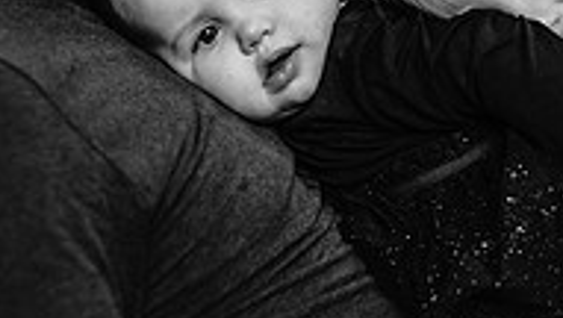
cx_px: 395
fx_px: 1659
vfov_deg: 10.9
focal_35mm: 111
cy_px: 32
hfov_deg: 19.2
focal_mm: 35
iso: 500
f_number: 2.2
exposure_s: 1/160
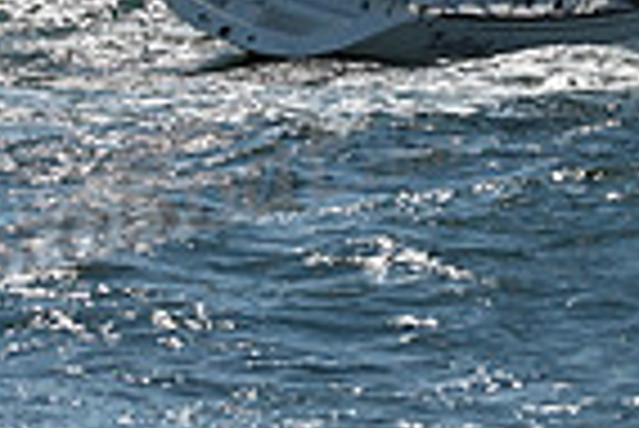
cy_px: -541
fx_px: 5082
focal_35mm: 286
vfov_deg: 4.7
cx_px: 695
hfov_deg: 7.2
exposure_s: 1/5000
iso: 320
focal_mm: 70
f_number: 6.3
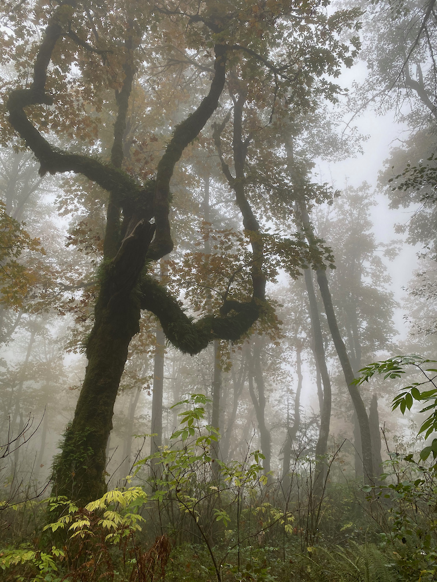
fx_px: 438
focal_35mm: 26
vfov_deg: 67.3
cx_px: 218
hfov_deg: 53.1
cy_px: 291
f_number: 1.8
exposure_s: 1/458
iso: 32
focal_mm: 4.25
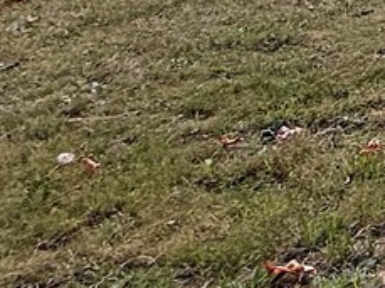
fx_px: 1088
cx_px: 1069
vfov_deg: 12.8
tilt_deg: -1.1
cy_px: -315
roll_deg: -0.3
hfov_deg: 12.3
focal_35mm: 98
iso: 64
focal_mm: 2.22
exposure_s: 1/172
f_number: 2.2
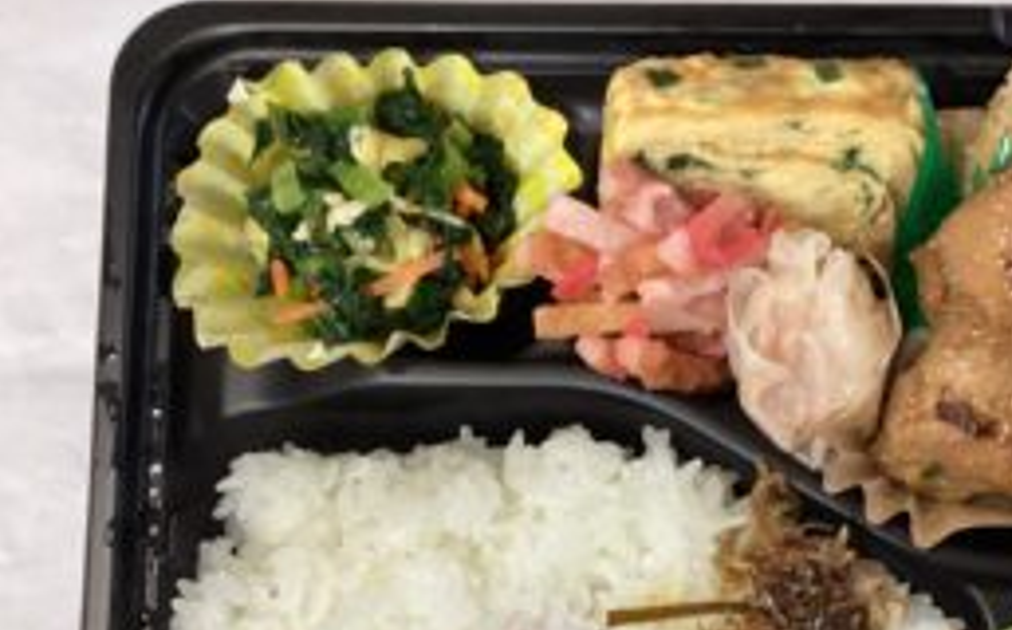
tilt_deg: -86.4
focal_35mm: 48
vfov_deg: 26.1
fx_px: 1322
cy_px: 534
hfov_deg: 41.1
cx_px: 703
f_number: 2.4
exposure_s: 1/60
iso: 250
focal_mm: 3.3
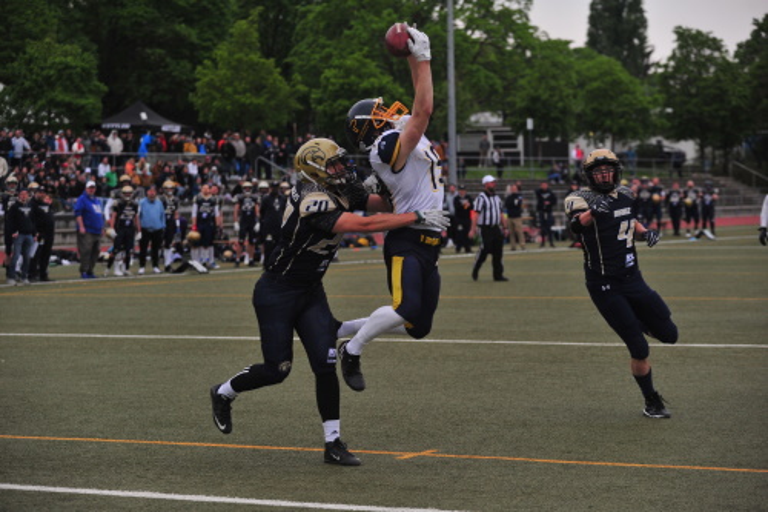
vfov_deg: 13.0
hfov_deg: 19.5
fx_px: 2239
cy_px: 256
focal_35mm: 105
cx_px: 384
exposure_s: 1/1250
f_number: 4
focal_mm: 105
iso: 1250
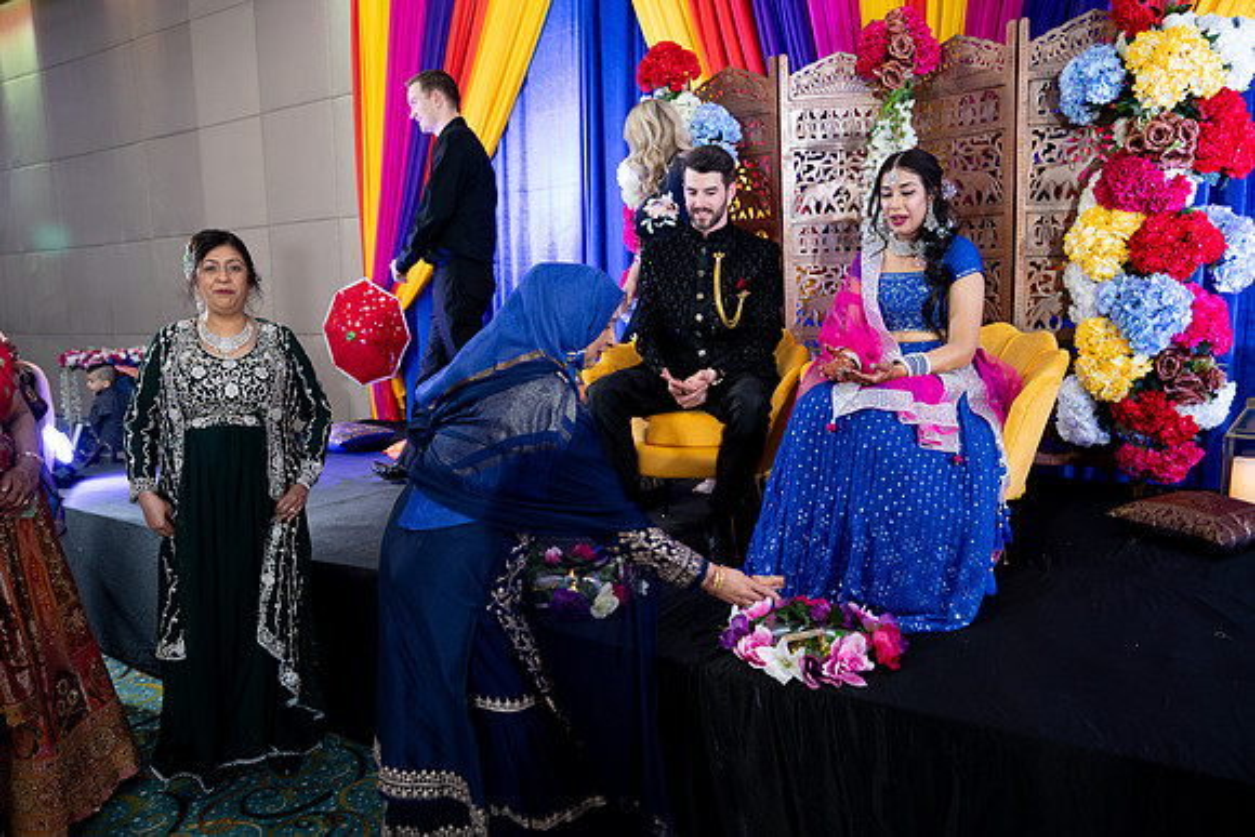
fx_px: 837
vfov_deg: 53.2
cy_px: 418
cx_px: 628
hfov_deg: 73.7
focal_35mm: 24
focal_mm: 24
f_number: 2.8
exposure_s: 1/125
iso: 1250
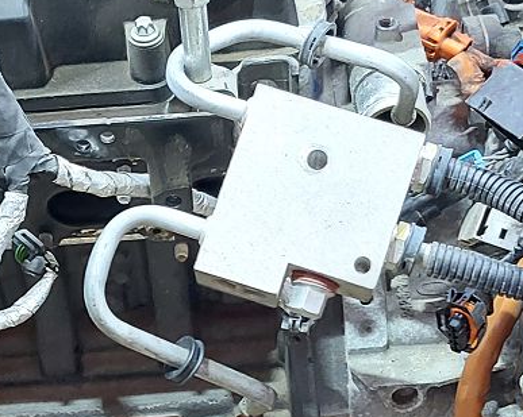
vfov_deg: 18.1
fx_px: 1299
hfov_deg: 22.7
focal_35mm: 84
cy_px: 339
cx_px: 195
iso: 400
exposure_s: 1/25
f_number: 1.8
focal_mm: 5.23
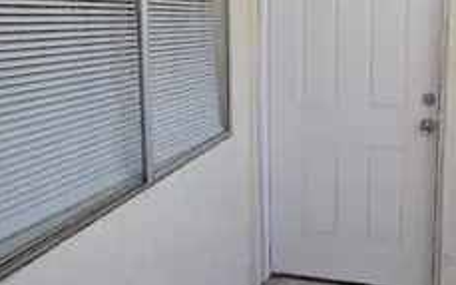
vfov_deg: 37.9
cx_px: 348
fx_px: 398
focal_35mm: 32
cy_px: 56
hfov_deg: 56.4
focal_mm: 12
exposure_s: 1/125
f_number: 5.6
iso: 160
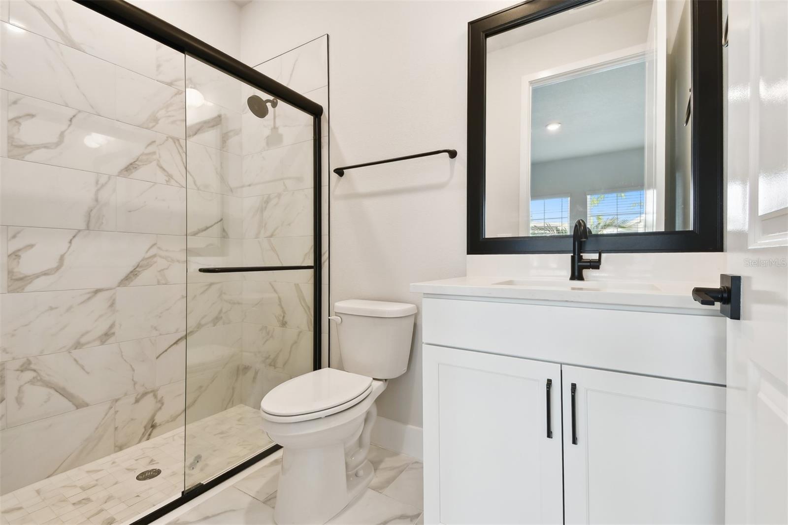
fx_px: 328
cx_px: 394
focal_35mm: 15
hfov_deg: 100.4
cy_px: 262
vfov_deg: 77.3
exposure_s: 1/30
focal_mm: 10
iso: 100
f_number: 7.1
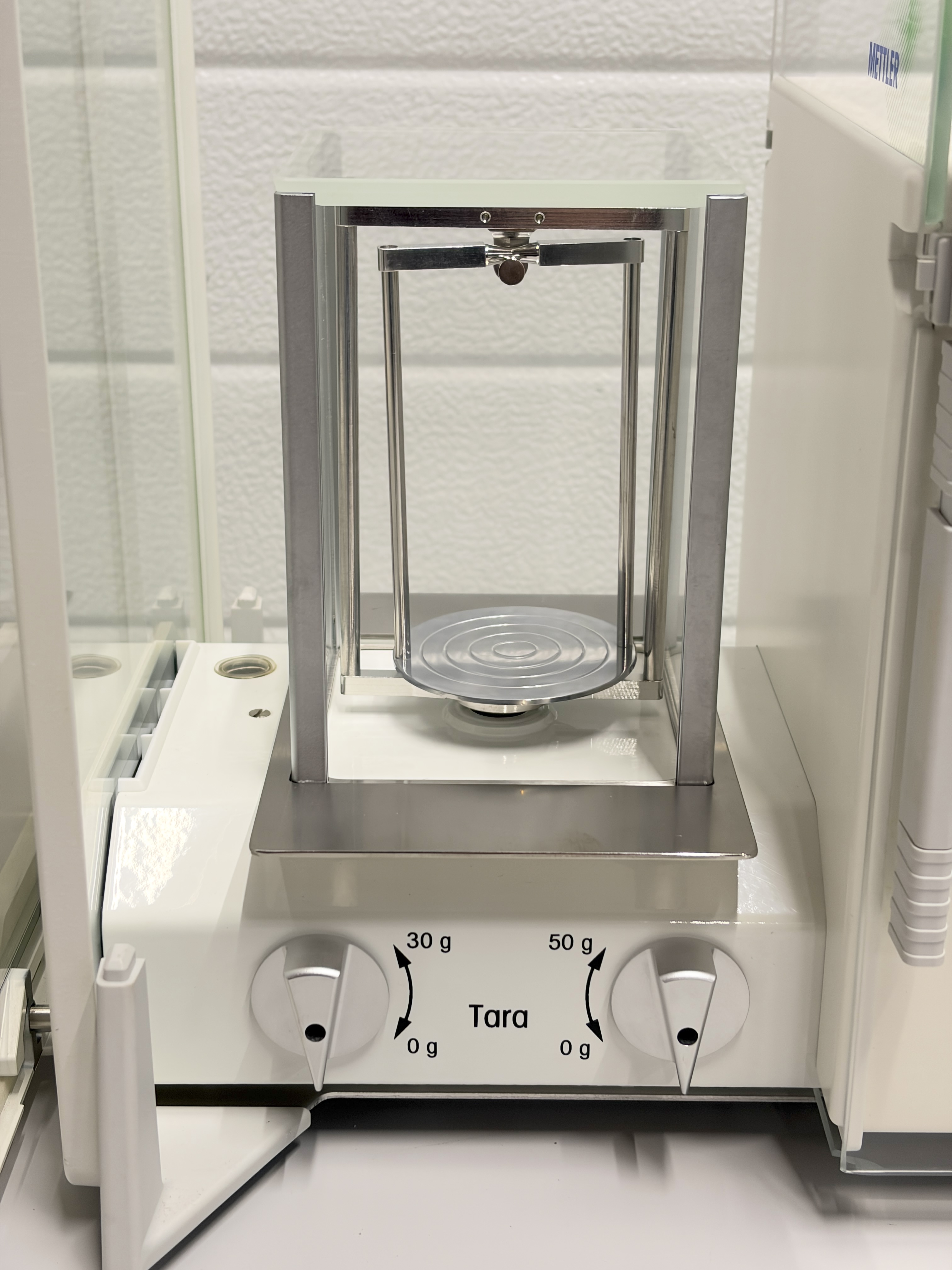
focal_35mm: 52
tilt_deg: -19.9
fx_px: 1907
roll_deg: +1.0
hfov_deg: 28.0
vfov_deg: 36.8
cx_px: 476
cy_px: 635
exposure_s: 1/50
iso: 80
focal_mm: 5.96
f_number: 1.6
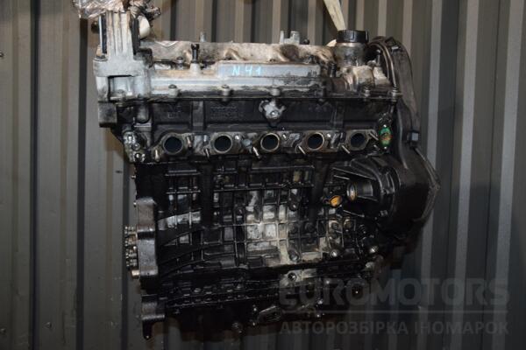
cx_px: 263
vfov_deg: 40.0
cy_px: 175
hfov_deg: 57.2
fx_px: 482
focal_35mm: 33
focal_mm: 22
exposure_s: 1/60
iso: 800
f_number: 5
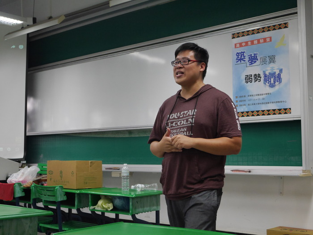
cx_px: 156
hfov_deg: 38.2
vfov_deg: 29.1
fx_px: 452
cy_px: 118
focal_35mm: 50
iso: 1000
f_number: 5.3
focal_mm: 25
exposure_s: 1/125
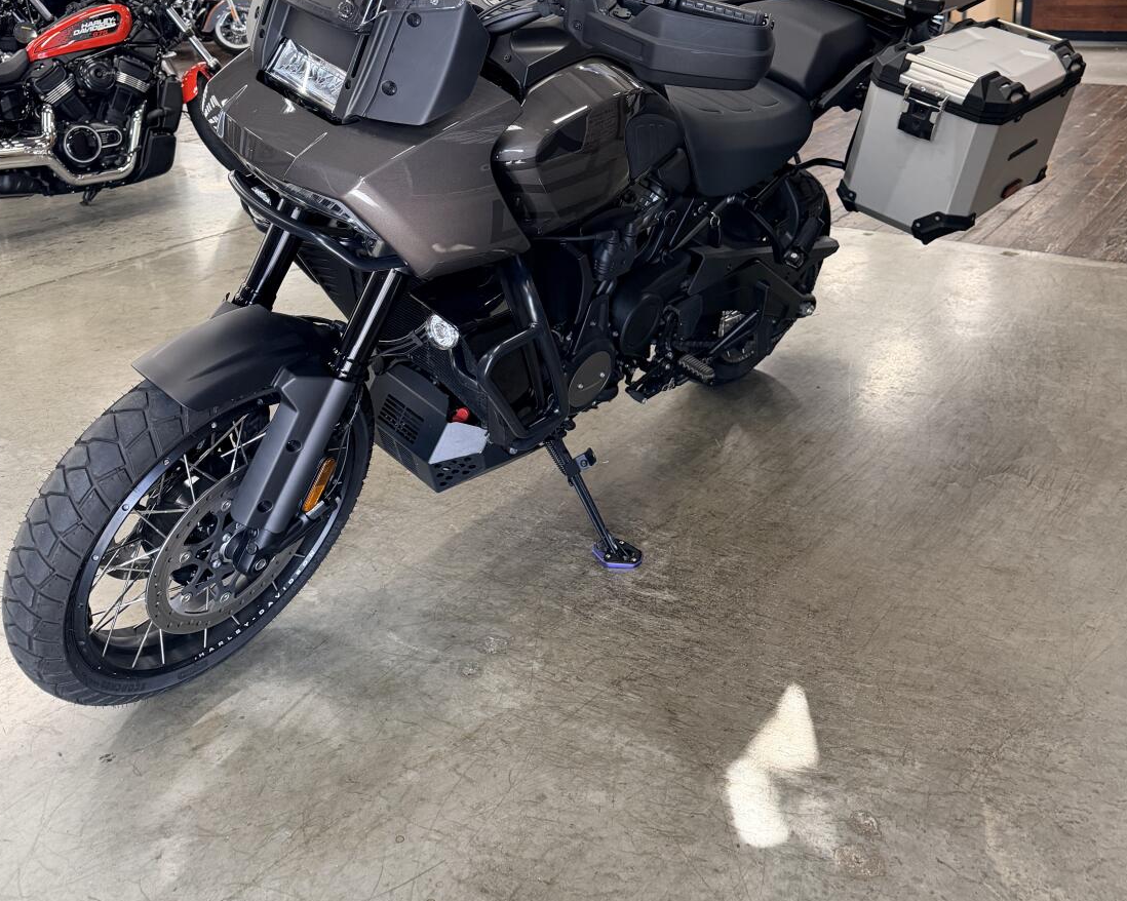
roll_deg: +2.6
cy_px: 233
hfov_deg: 55.7
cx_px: 562
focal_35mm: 32
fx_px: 1067
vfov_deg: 44.4
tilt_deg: -15.1
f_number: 1.78
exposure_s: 1/120
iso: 320
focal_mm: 6.76
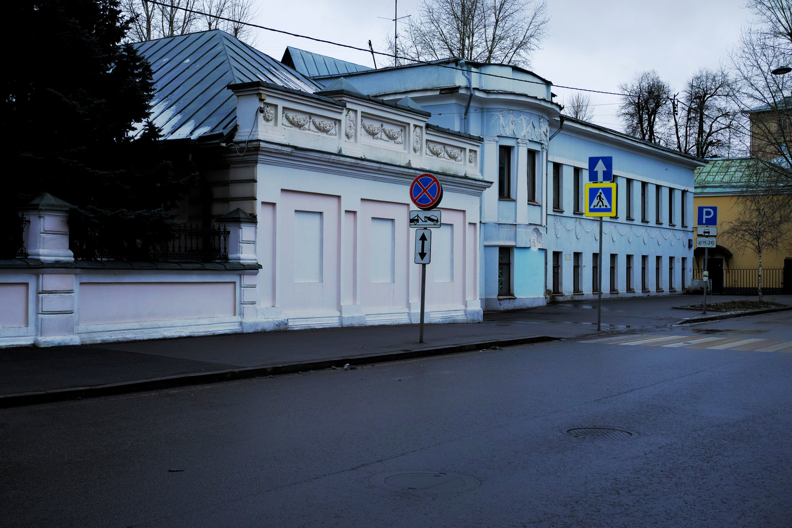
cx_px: 396
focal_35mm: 45
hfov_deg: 43.6
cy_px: 264
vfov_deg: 29.9
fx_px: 990
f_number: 4.5
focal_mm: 30
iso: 100
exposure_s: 1/100
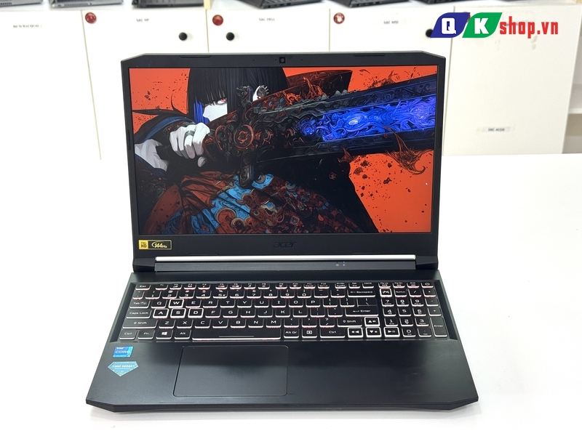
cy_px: 218
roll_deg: +2.1
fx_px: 807
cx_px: 291
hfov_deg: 39.7
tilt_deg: -26.3
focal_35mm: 48
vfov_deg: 30.3
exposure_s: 1/121
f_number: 1.78
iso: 50
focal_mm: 6.76
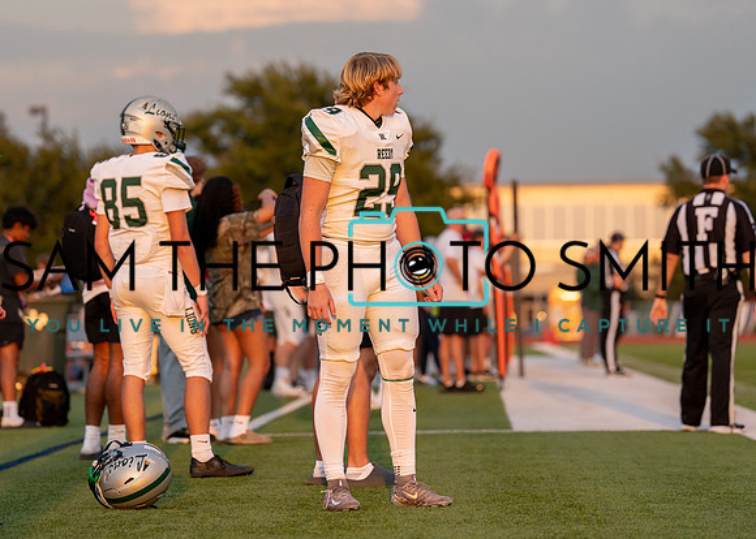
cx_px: 373
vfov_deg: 8.6
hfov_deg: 12.1
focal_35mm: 166
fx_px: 3570
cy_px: 229
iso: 640
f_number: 2.8
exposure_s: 1/2500
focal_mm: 120
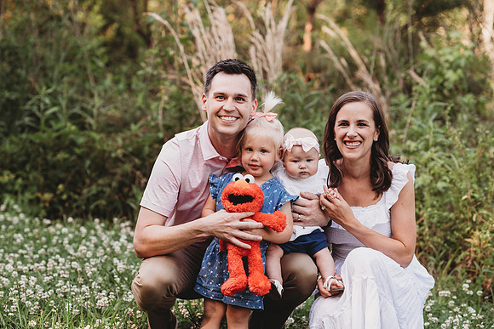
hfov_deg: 21.1
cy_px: 166
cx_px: 228
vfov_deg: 14.2
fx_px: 1324
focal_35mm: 96
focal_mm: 85
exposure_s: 1/250
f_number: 2.2
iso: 100
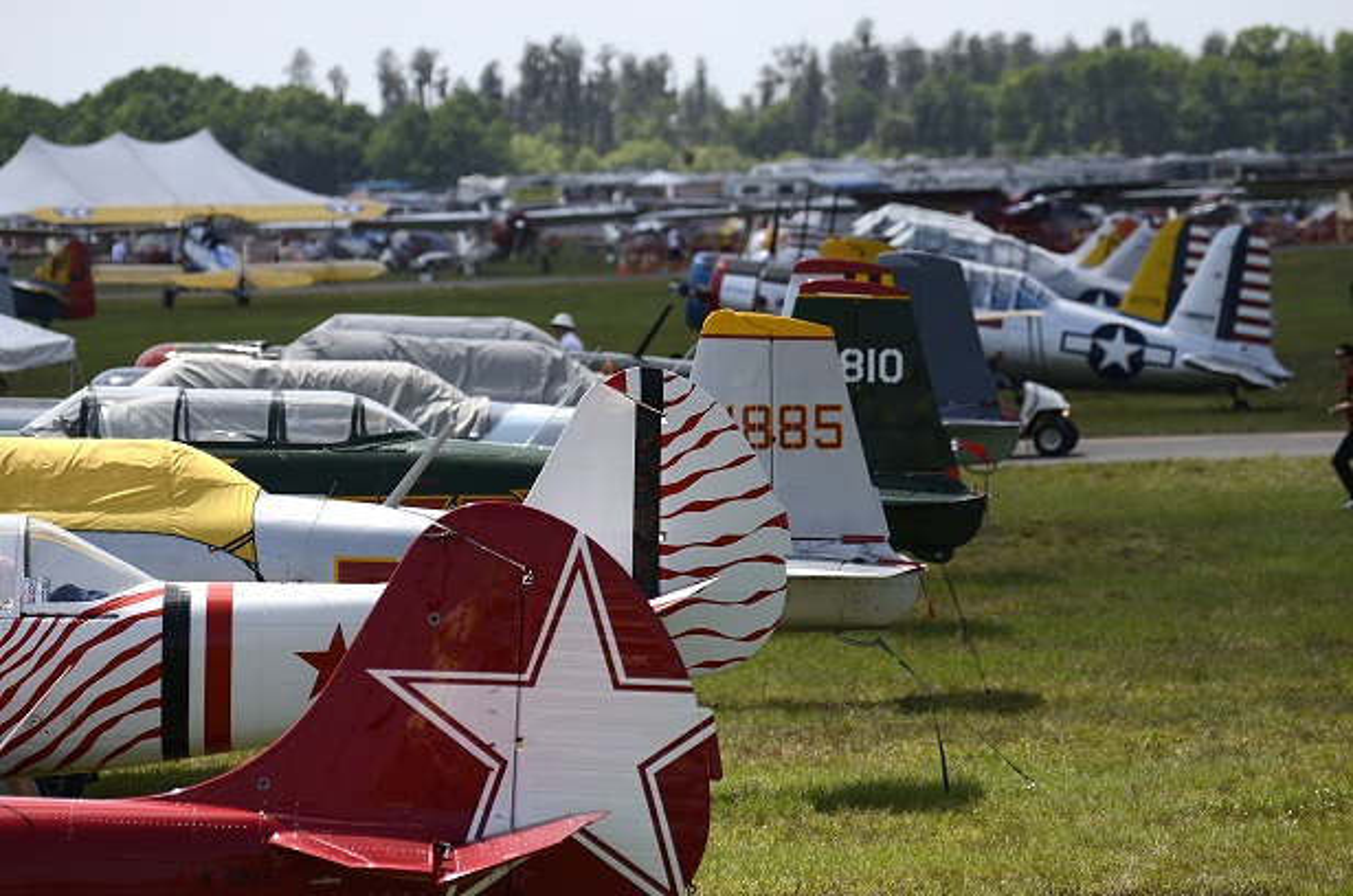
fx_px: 12377
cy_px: 448
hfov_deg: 6.3
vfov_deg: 4.1
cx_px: 676
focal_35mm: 330
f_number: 5.3
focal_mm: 220
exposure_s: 1/320
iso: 125
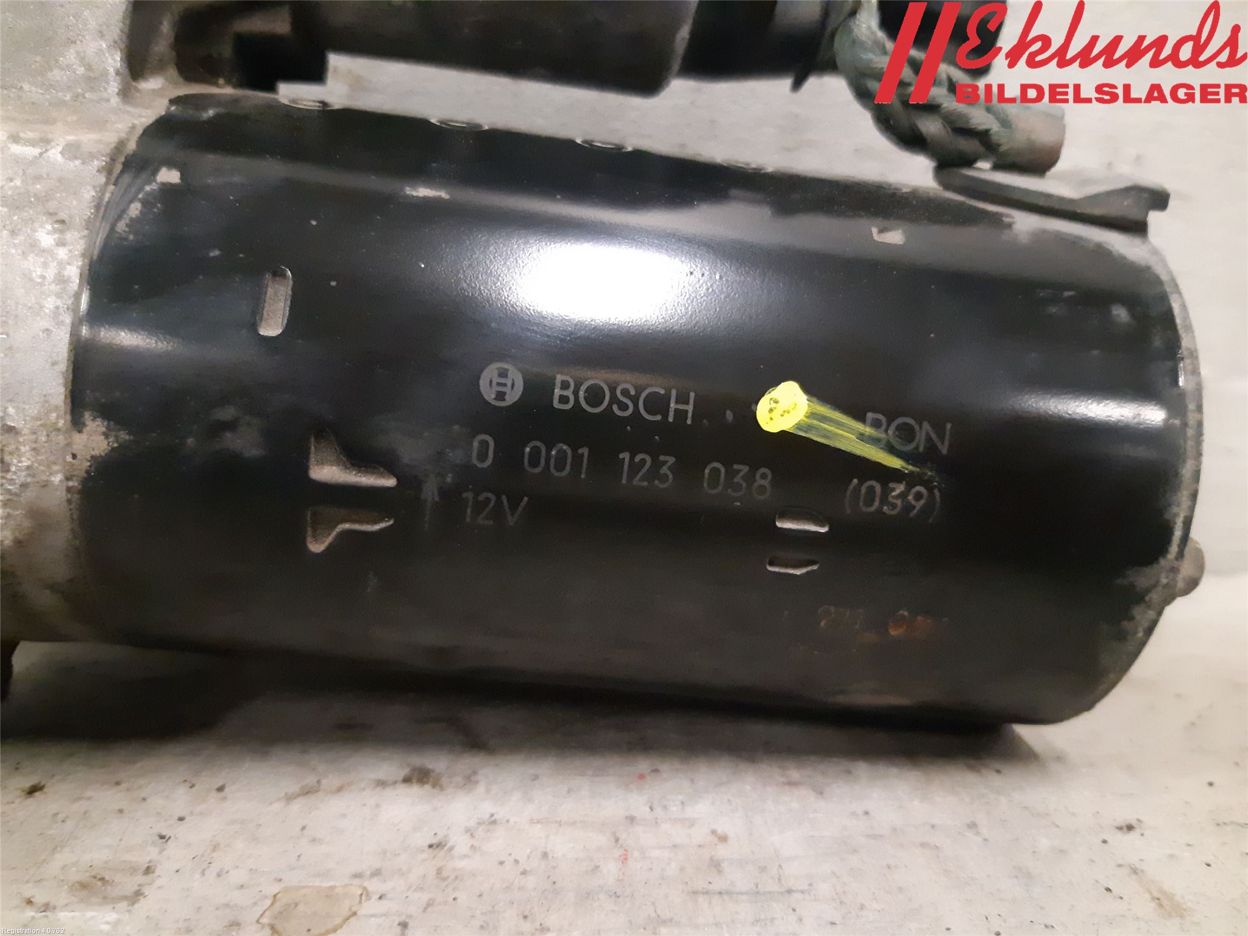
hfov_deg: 67.3
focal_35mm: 26
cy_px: 468
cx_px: 624
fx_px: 937
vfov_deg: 53.1
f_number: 1.7
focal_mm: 3.93
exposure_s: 1/100
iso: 800
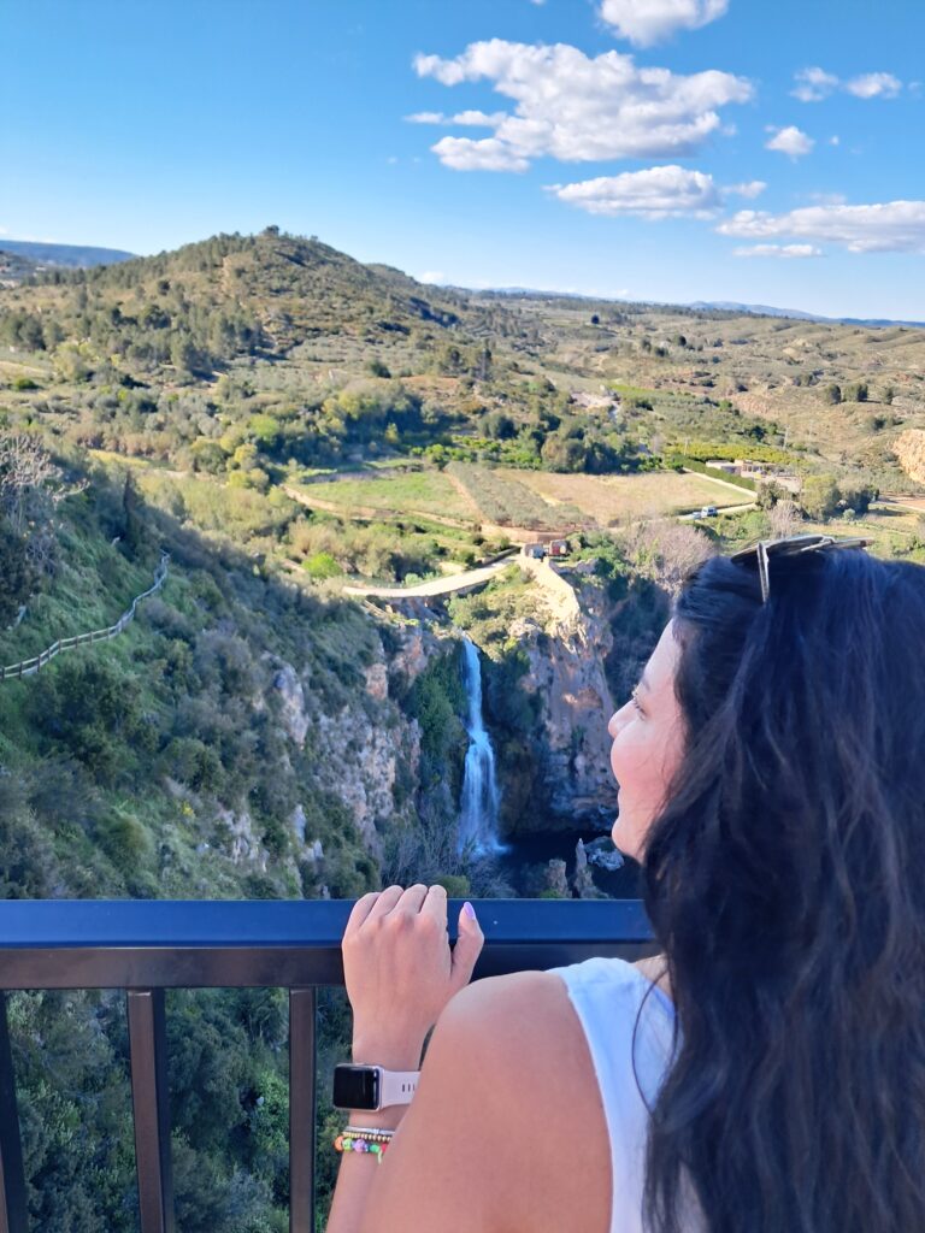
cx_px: 462
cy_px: 616
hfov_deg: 51.4
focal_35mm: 27
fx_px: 962
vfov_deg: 65.3
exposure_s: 1/127
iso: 50
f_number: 1.8
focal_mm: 4
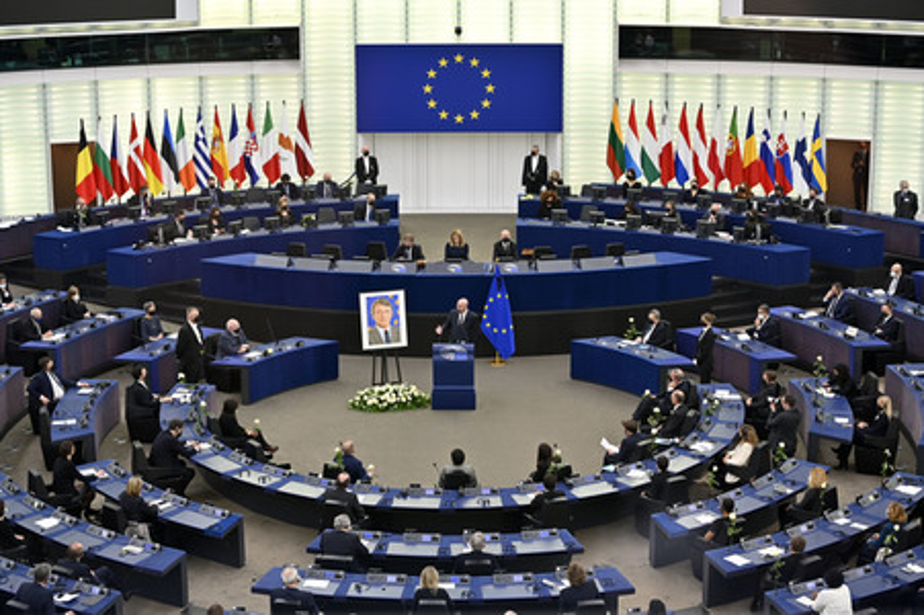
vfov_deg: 19.4
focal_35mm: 70
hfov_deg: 28.9
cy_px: 308
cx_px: 462
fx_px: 1795
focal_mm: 70
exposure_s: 1/320
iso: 1000
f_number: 2.8
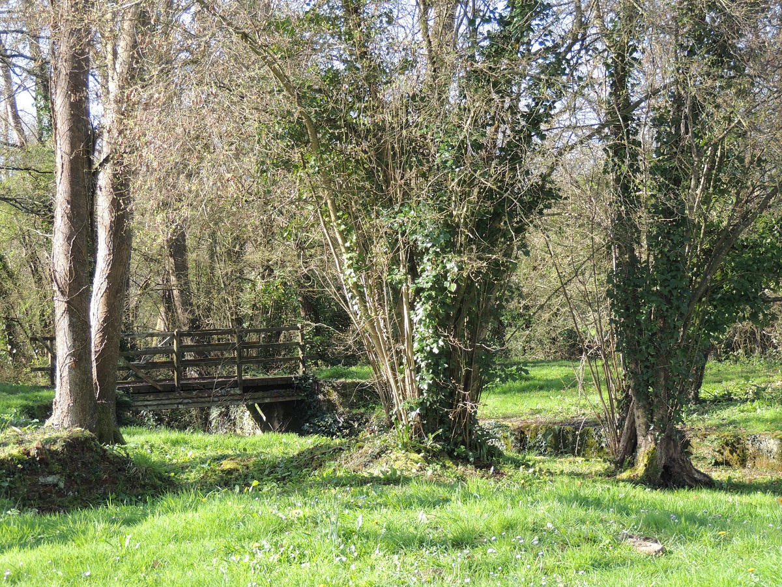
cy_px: 294
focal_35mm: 90
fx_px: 2033
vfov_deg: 16.4
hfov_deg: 21.8
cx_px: 391
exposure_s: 1/100
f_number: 4.1
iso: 100
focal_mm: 16
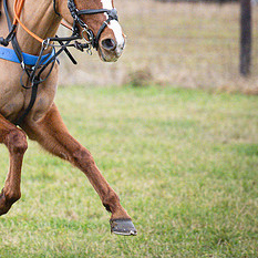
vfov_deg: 3.5
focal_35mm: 507
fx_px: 4275
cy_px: 65
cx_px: 10
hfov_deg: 3.5
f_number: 2.8
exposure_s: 1/1000
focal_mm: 120
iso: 1600
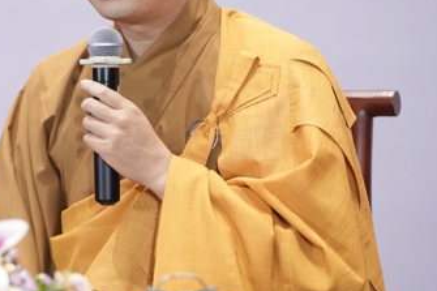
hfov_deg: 12.2
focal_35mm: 167
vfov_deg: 8.2
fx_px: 2026
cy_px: 45
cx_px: 35
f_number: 2.8
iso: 4000
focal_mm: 86
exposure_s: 1/250
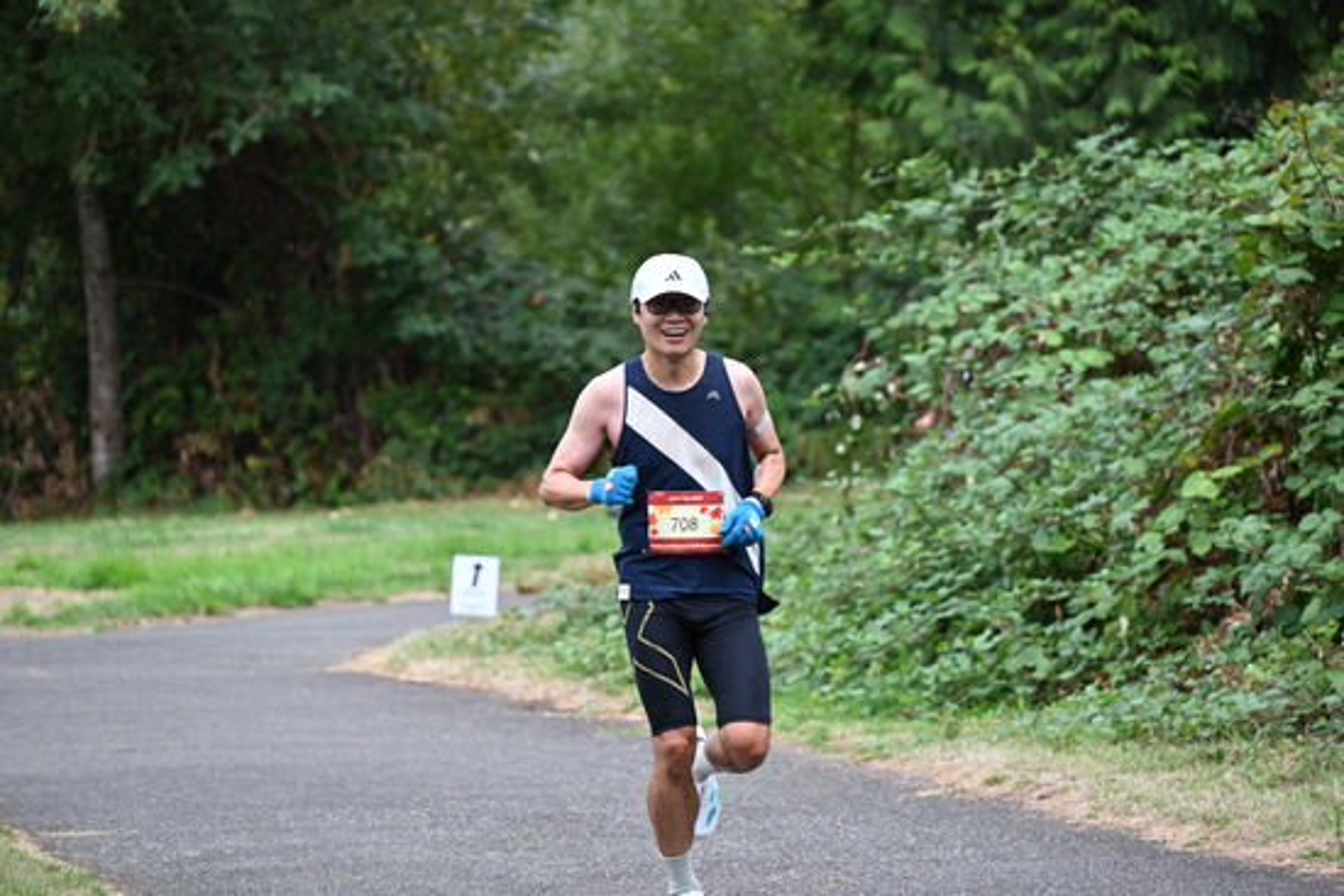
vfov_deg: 6.9
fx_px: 7468
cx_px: 672
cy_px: 448
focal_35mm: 200
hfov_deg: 10.3
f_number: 6.3
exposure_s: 1/250
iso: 900
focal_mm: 200
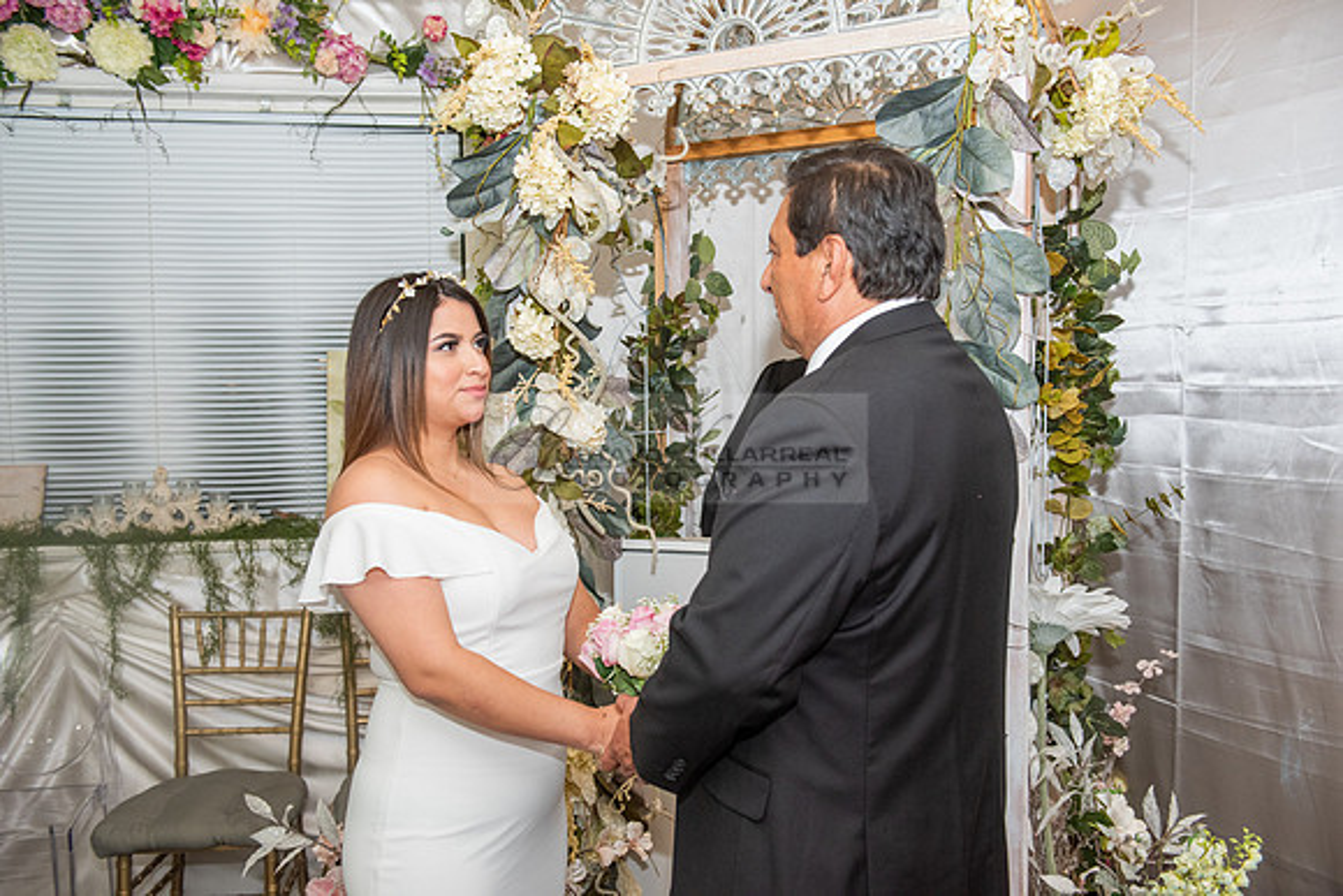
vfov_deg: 38.9
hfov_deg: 55.8
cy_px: 448
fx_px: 1269
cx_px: 672
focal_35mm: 34
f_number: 4.5
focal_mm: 34
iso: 1600
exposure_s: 1/125
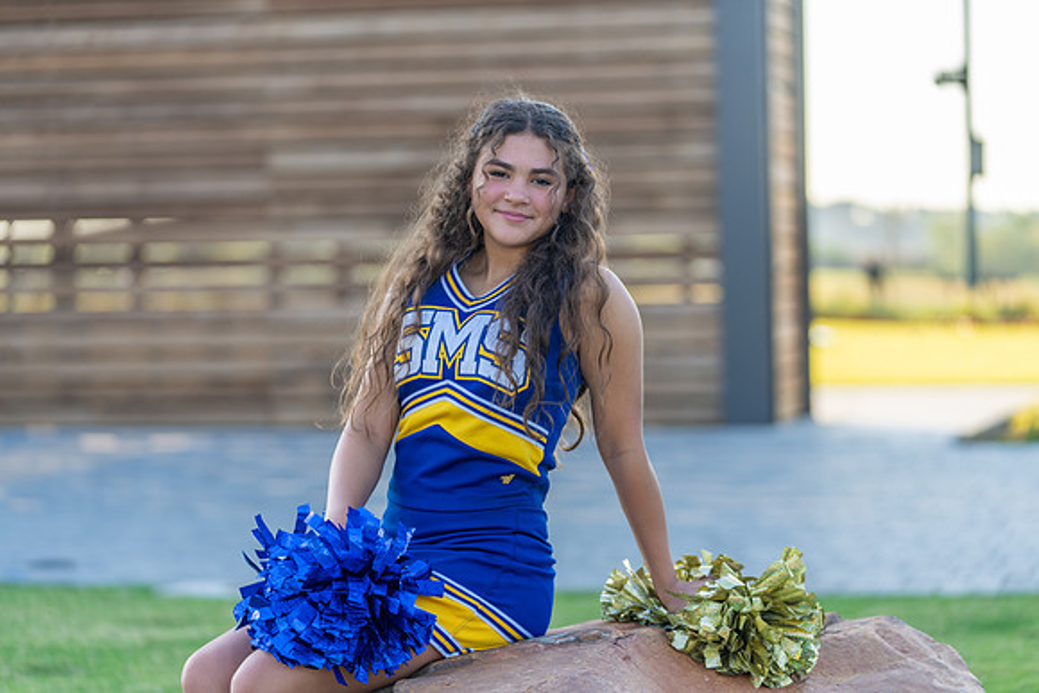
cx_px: 520
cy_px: 346
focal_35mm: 116
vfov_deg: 11.8
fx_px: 3349
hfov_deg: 17.6
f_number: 2.8
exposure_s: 1/400
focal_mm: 113
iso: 100
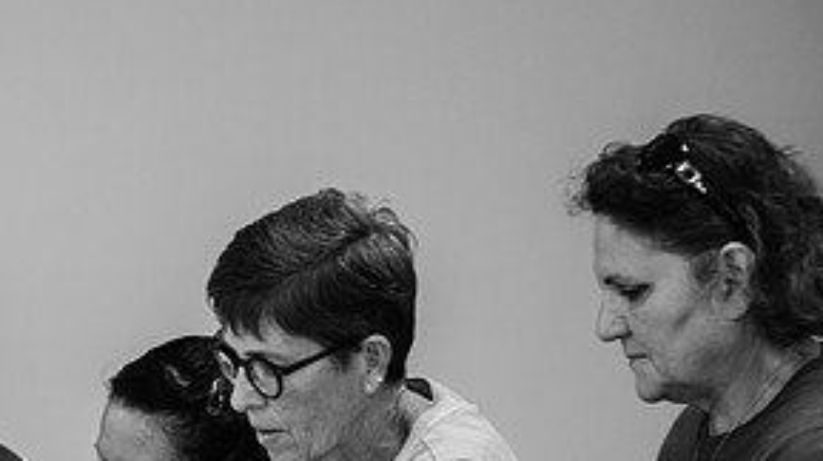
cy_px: 441
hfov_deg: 10.3
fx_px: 4535
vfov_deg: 5.8
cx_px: 162
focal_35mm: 208
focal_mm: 66
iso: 400
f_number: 4.2
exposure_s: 1/80
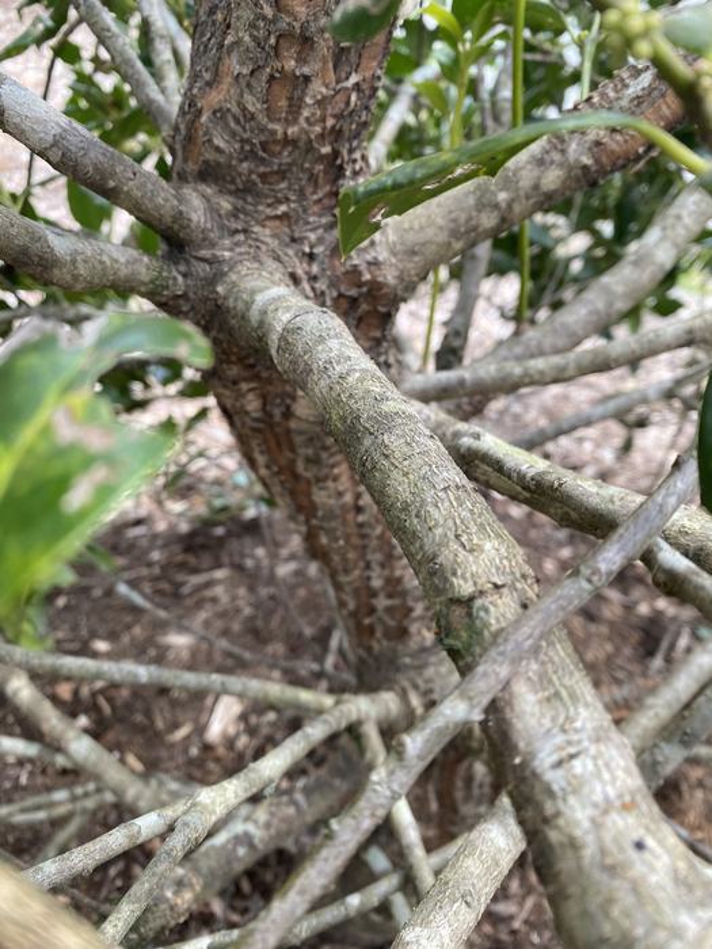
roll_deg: -0.7
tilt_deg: -43.3
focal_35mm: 26
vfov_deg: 67.3
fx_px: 713
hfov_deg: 53.1
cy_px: 474
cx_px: 356
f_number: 1.8
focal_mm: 4.25
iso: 32
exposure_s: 1/173
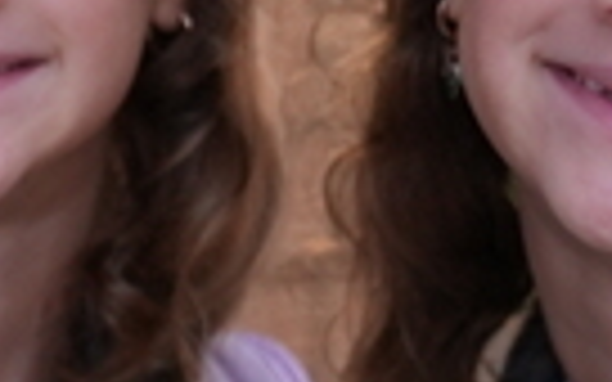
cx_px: -338
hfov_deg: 7.5
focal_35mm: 276
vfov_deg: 4.7
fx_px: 4603
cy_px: 467
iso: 800
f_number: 3.5
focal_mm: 36
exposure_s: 1/125
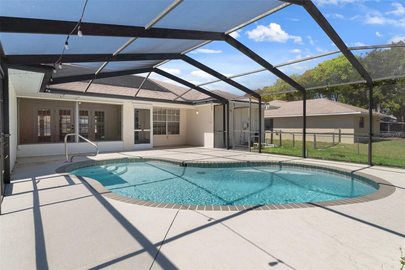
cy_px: 135
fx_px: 202
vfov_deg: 67.4
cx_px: 202
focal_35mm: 18
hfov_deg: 90.0
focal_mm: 12
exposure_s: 1/500
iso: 320
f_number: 8
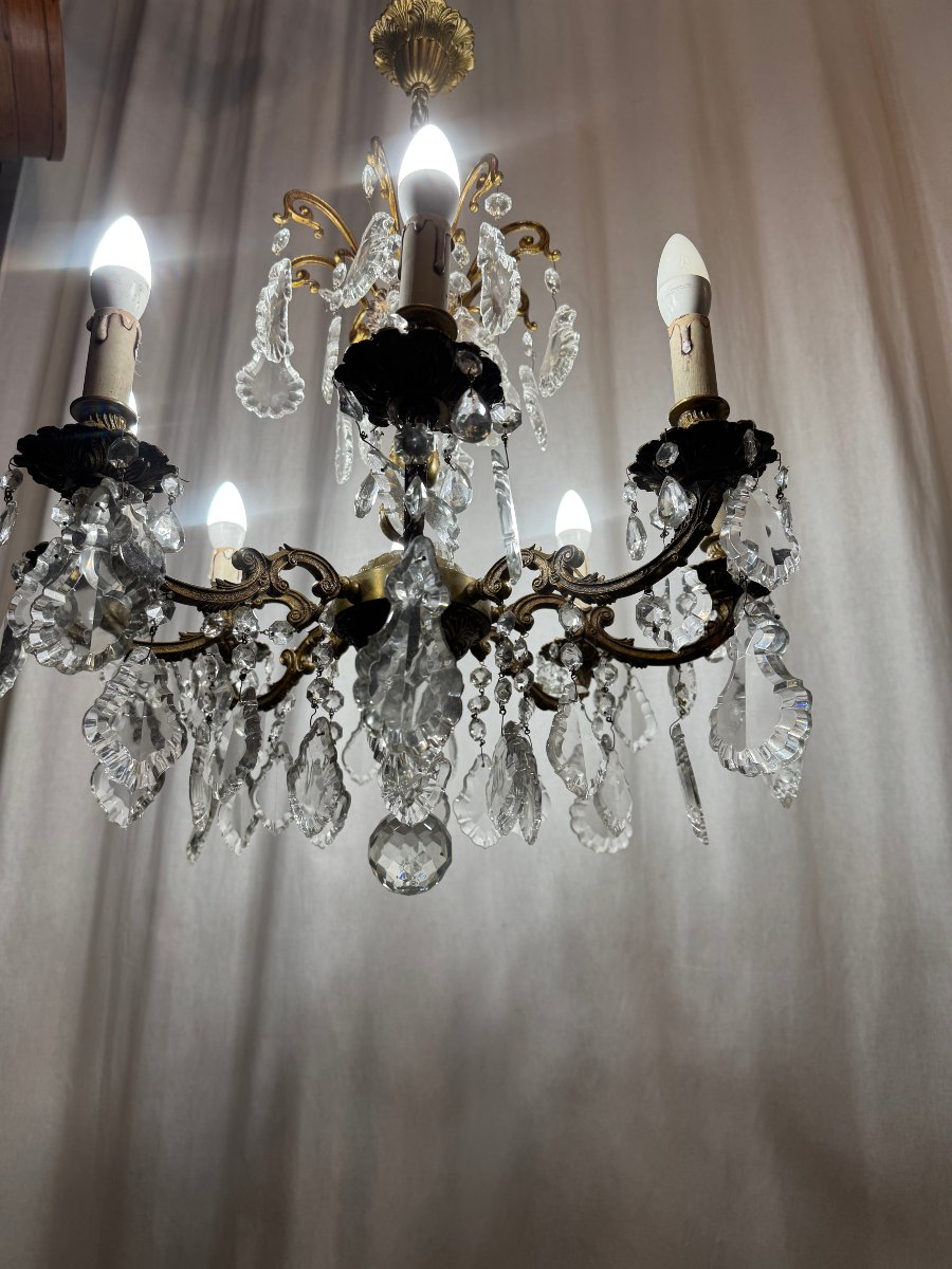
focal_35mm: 24
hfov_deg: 56.8
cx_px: 476
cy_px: 634
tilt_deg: +20.8
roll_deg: -0.6
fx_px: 880
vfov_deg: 71.6
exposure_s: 1/121
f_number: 1.78
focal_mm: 6.76
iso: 64
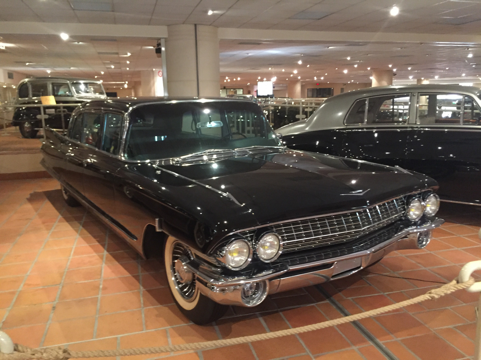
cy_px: 180
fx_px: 403
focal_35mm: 29
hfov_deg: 61.7
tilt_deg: -10.9
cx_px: 240
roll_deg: +0.4
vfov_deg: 48.2
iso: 320
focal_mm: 4.15
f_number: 2.2
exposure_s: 1/17
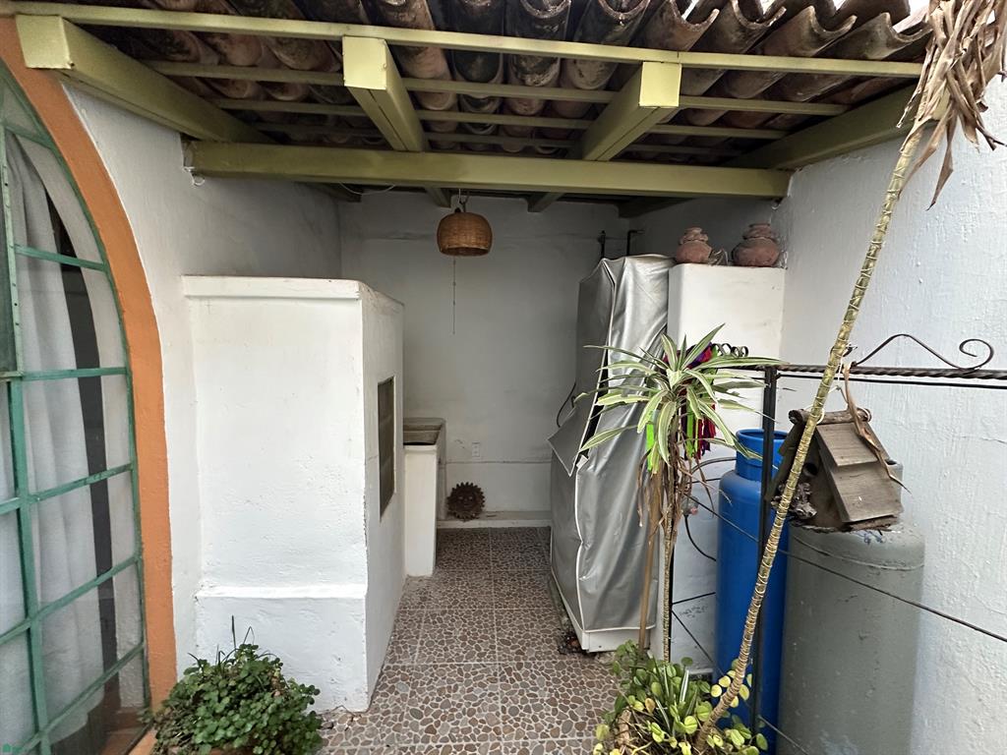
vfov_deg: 85.7
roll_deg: -0.7
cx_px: 504
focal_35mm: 14
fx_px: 407
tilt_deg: -4.1
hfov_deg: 102.1
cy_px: 378
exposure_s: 1/60
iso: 400
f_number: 2.2
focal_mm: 2.22
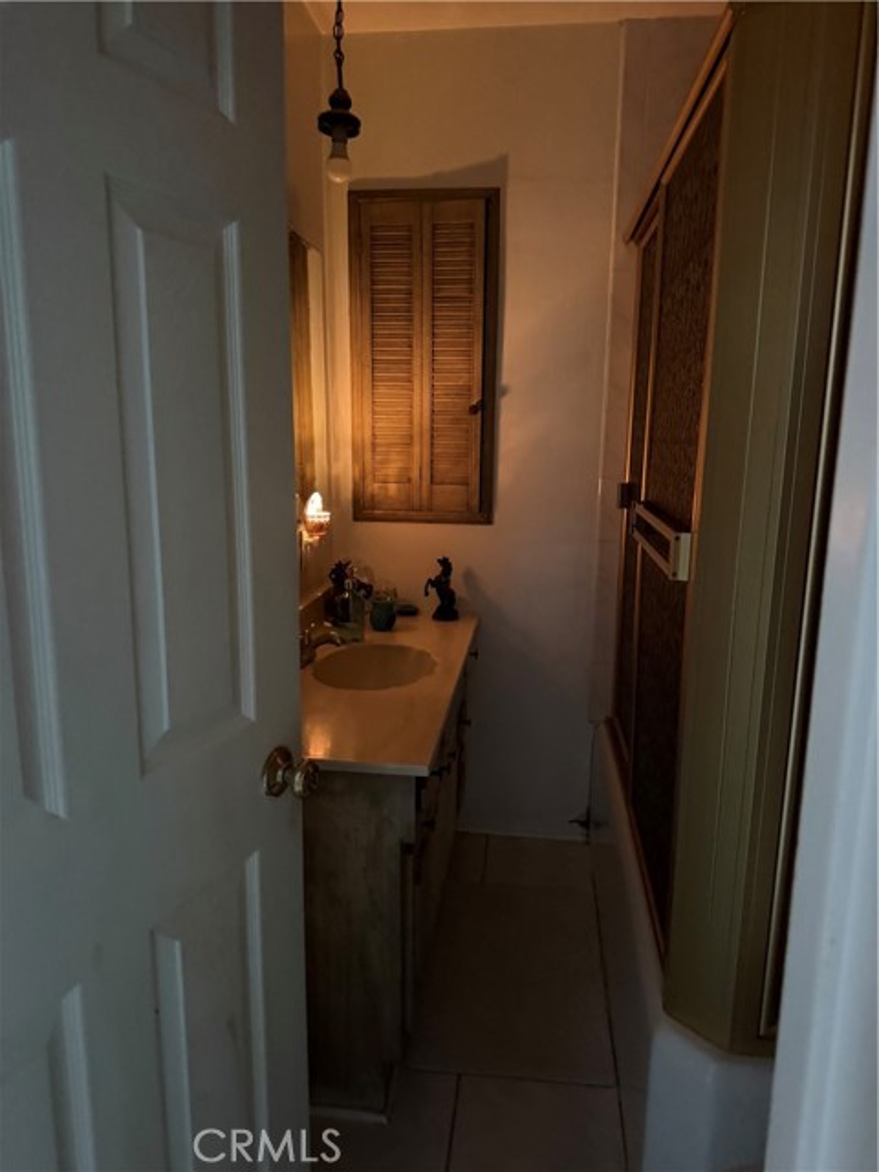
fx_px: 813
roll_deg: +1.2
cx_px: 440
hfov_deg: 56.8
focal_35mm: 24
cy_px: 586
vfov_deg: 71.6
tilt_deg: -9.4
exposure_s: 1/30
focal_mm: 6.76
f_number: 1.78
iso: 1600
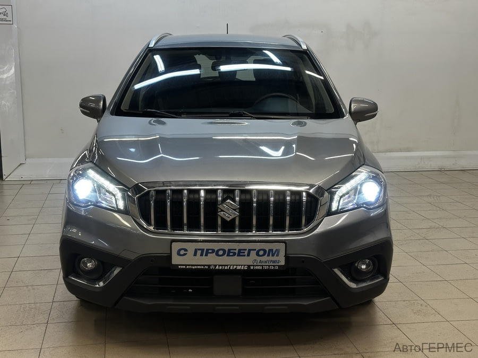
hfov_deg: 39.7
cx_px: 239
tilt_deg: -9.9
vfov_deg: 30.3
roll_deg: -0.3
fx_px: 663
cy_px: 179
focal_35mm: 48
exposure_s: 1/67
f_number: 1.78
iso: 80
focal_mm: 6.86
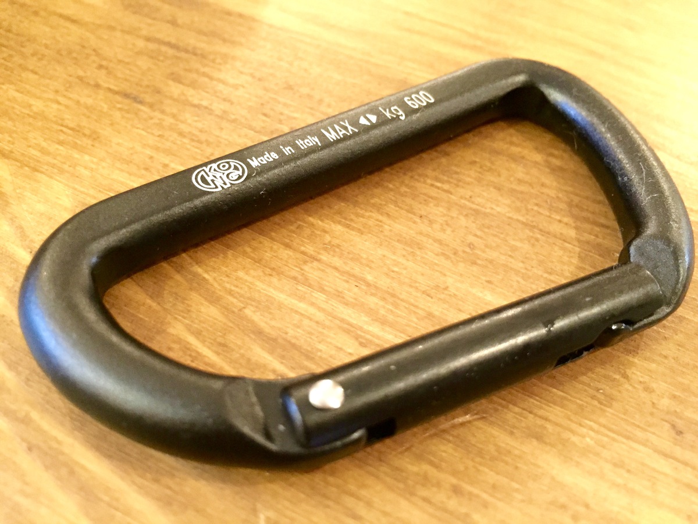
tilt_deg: -51.5
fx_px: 585
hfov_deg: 61.7
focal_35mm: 29
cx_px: 349
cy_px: 262
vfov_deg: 48.2
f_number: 2.2
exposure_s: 1/15
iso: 320
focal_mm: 4.15
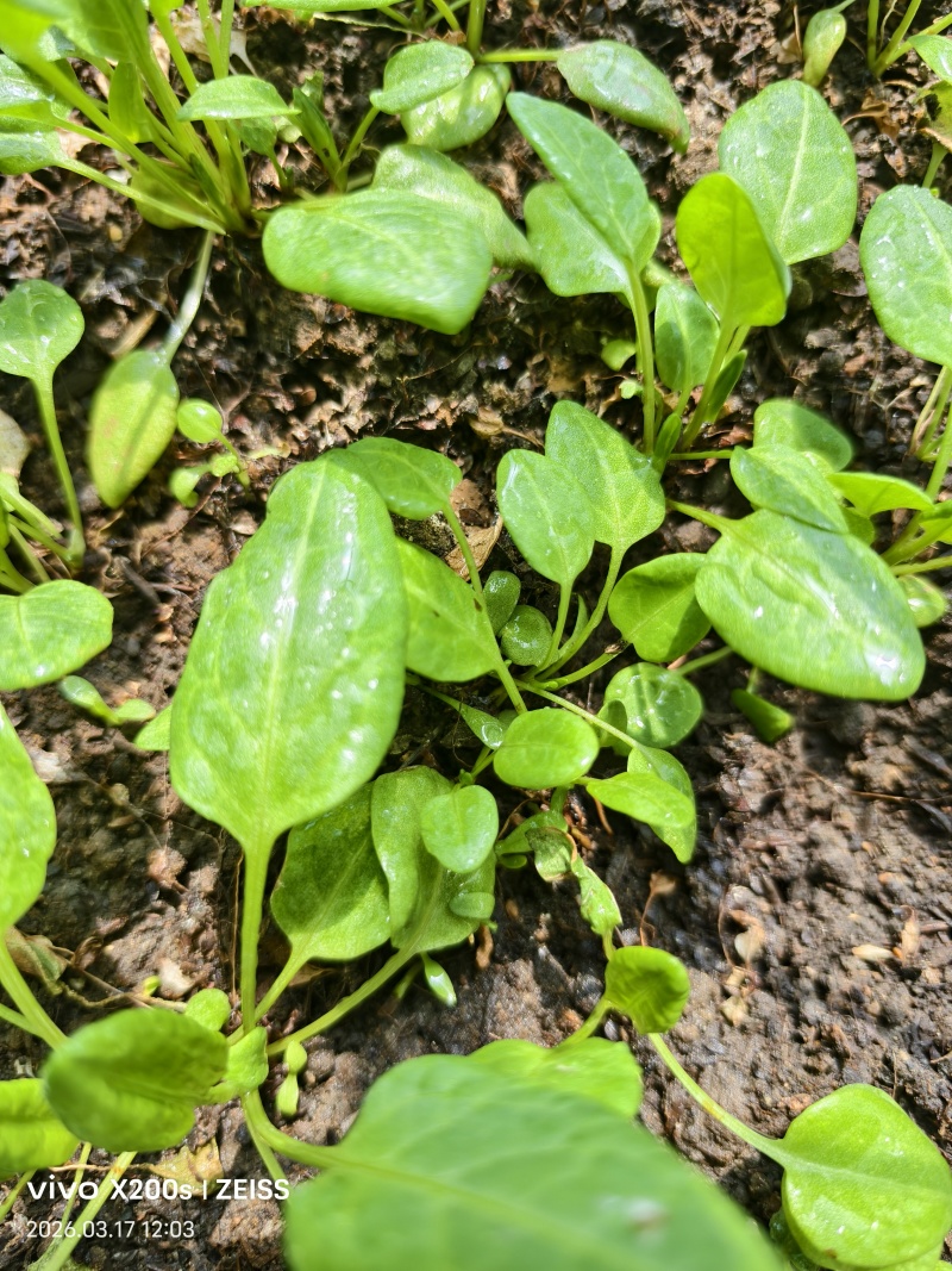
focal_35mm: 23
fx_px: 844
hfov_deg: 58.9
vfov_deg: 73.9
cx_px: 476
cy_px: 636
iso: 72
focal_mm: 5.6
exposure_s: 1/503
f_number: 16
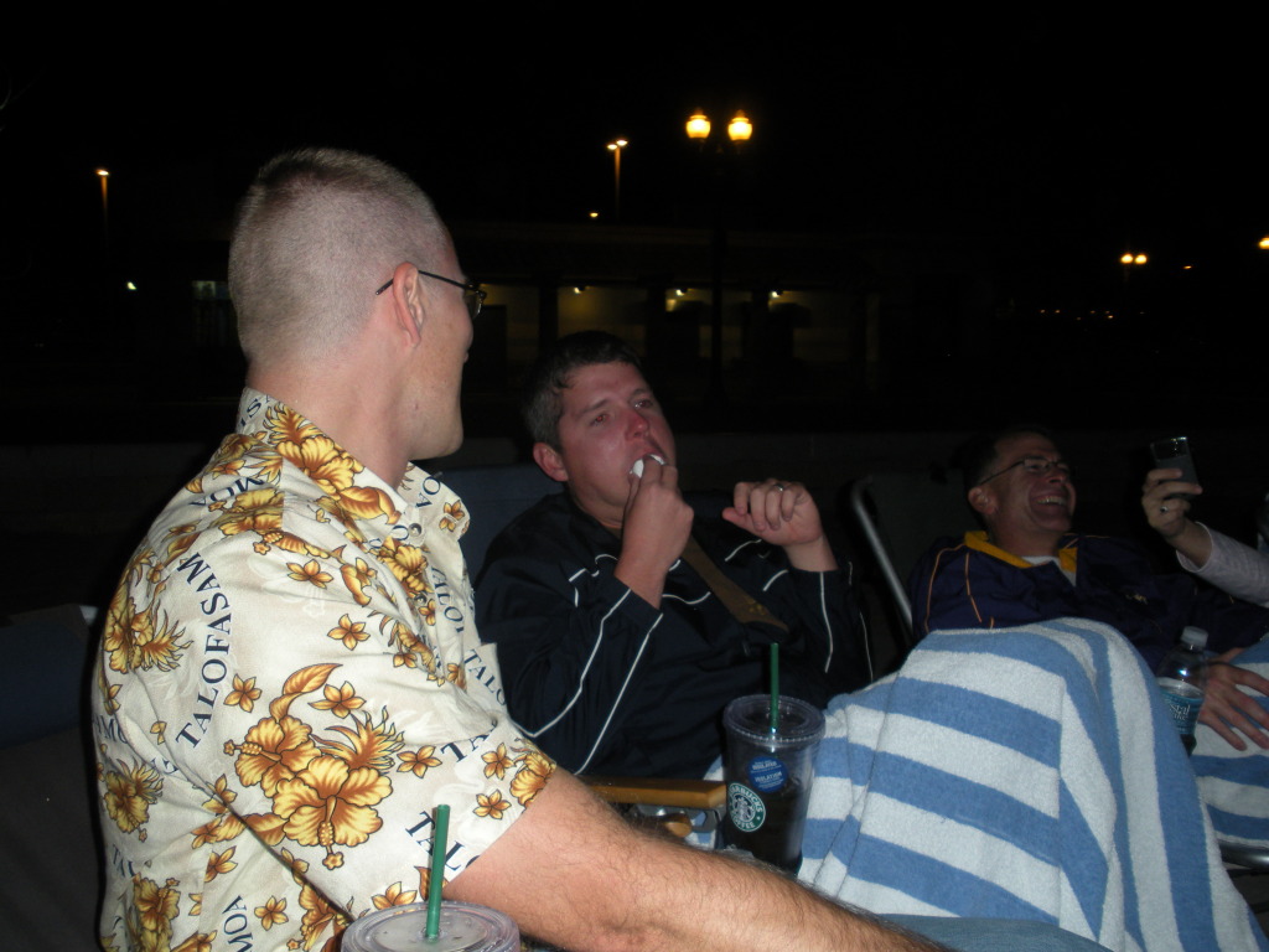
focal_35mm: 36
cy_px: 476
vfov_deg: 39.7
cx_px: 634
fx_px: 1320
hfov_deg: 51.4
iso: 92
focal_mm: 6.3
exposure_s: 1/60
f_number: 3.5
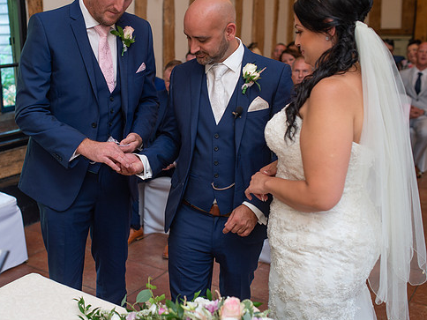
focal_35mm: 47
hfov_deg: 40.1
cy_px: 155
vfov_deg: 30.9
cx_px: 154
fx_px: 580
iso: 400
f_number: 2.8
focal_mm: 35
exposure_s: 1/100
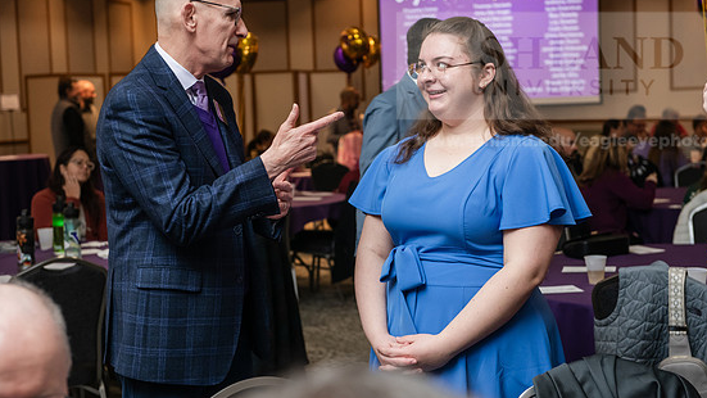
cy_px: 168
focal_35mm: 64
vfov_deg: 18.8
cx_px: 358
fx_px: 1200
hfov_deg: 32.8
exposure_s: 1/200
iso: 1600
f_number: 4
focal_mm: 58
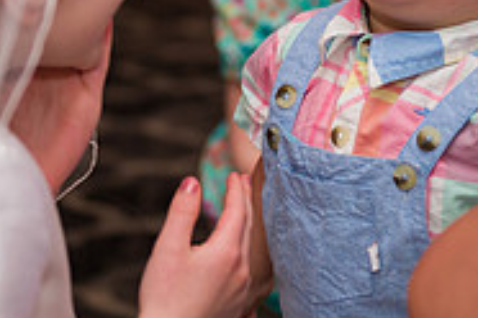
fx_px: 2323
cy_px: -54
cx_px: 316
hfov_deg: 11.7
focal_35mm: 175
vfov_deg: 7.8
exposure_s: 1/200
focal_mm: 56
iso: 1250
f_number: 3.2
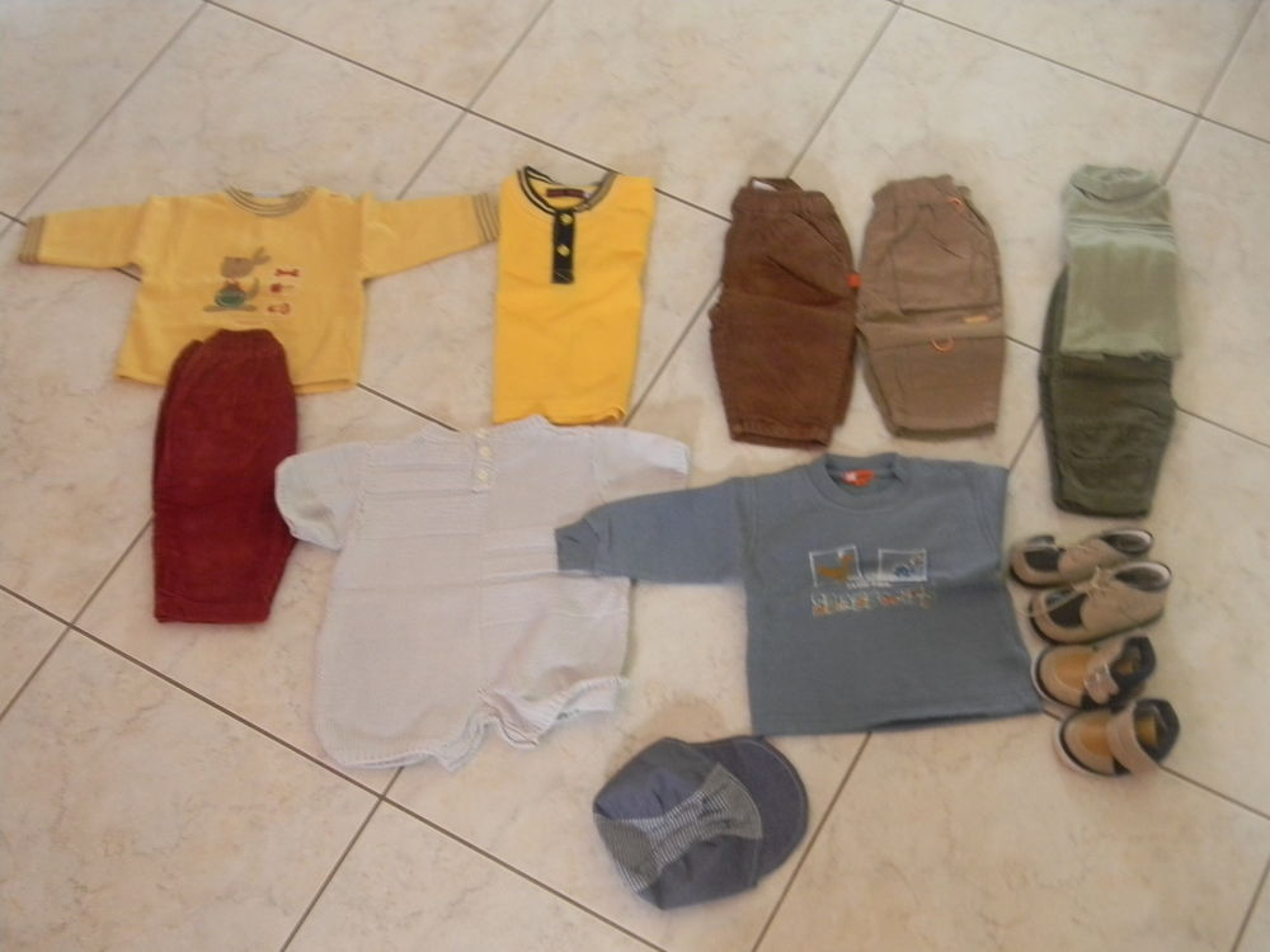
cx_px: 635
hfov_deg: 40.4
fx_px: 1724
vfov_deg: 30.9
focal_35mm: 47
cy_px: 476
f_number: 3.9
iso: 400
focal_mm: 8.6
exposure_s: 1/3.3
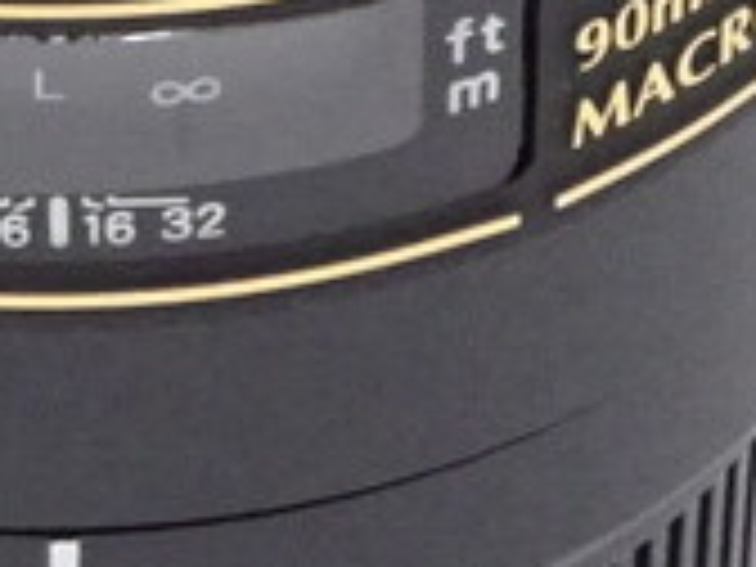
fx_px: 11378
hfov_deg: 3.8
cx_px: -45
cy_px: -868
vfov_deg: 2.8
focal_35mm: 521
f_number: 5
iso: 800
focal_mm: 12.42
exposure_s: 1/80
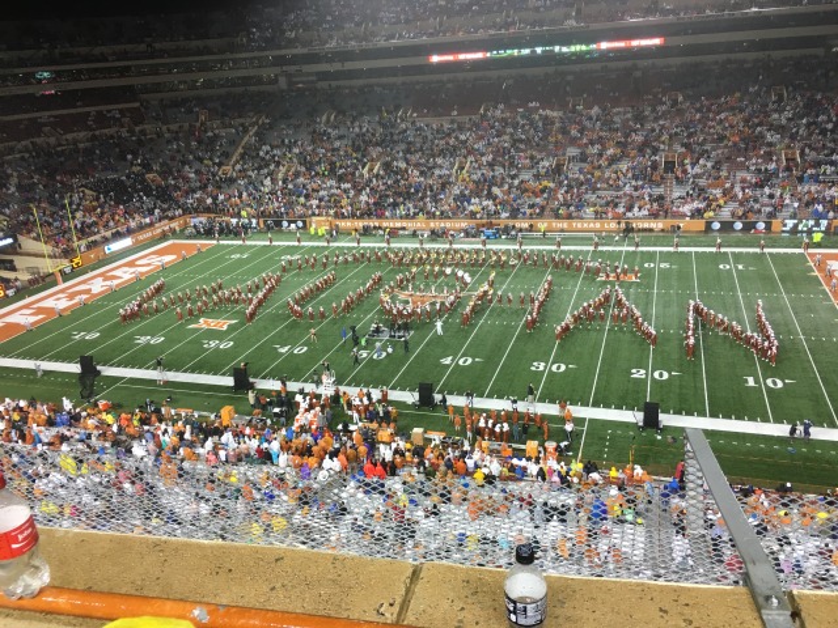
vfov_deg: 48.2
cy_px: 314
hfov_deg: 61.7
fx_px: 702
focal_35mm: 29
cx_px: 419
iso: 32
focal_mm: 4.15
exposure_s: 1/30
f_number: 2.2
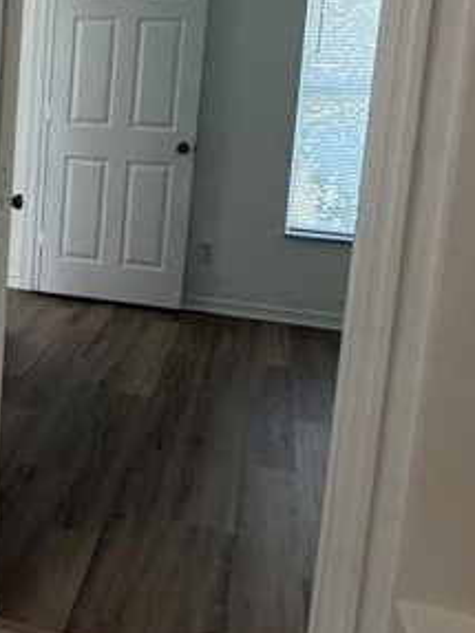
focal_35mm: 50
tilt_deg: -9.0
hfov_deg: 25.8
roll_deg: -2.3
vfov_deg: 37.7
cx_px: -104
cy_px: 203
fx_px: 915
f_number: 2.2
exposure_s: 1/120
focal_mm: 2.22
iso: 320
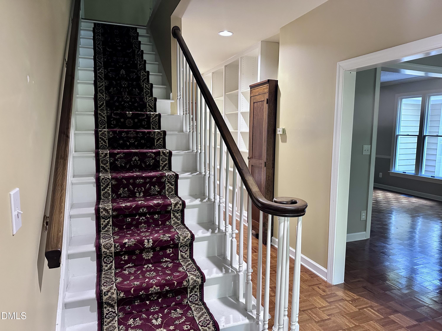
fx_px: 306
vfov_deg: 56.8
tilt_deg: -5.9
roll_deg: -1.1
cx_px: 221
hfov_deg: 71.6
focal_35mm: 24
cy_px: 166
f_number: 1.78
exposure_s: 1/60
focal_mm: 6.86
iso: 500
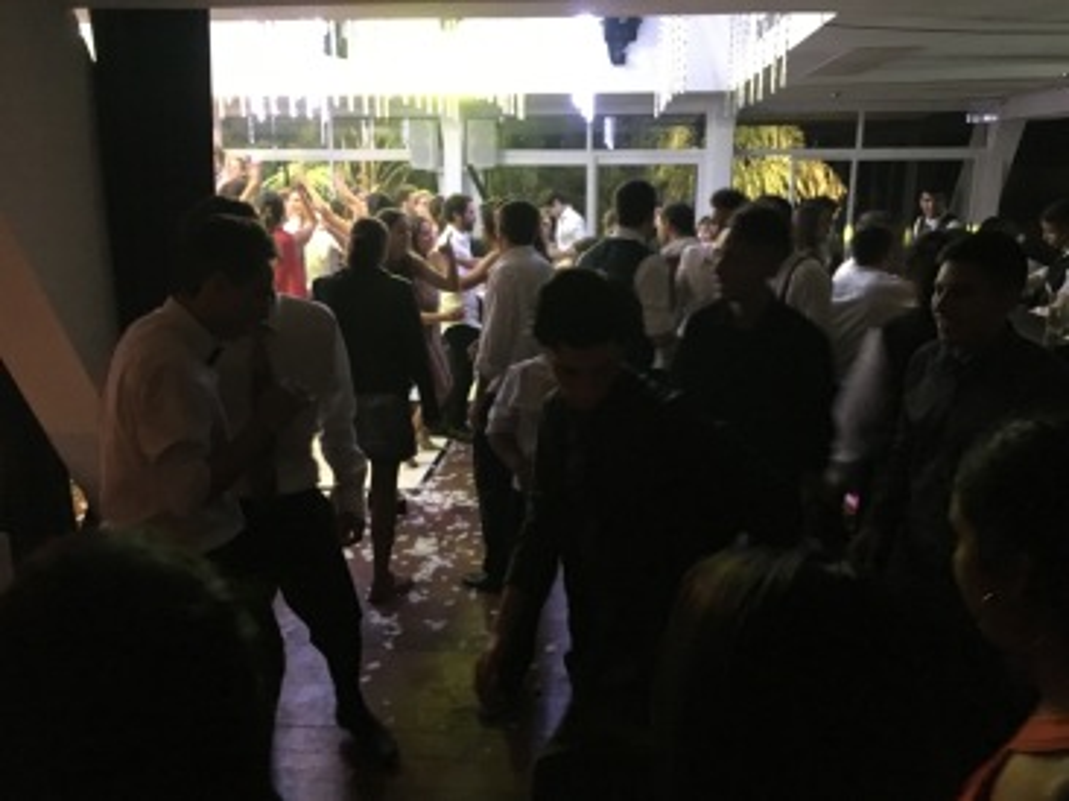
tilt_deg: -13.6
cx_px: 534
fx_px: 895
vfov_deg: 48.2
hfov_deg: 61.7
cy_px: 400
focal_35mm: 29
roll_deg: -0.4
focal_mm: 4.15
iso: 800
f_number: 2.2
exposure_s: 1/17
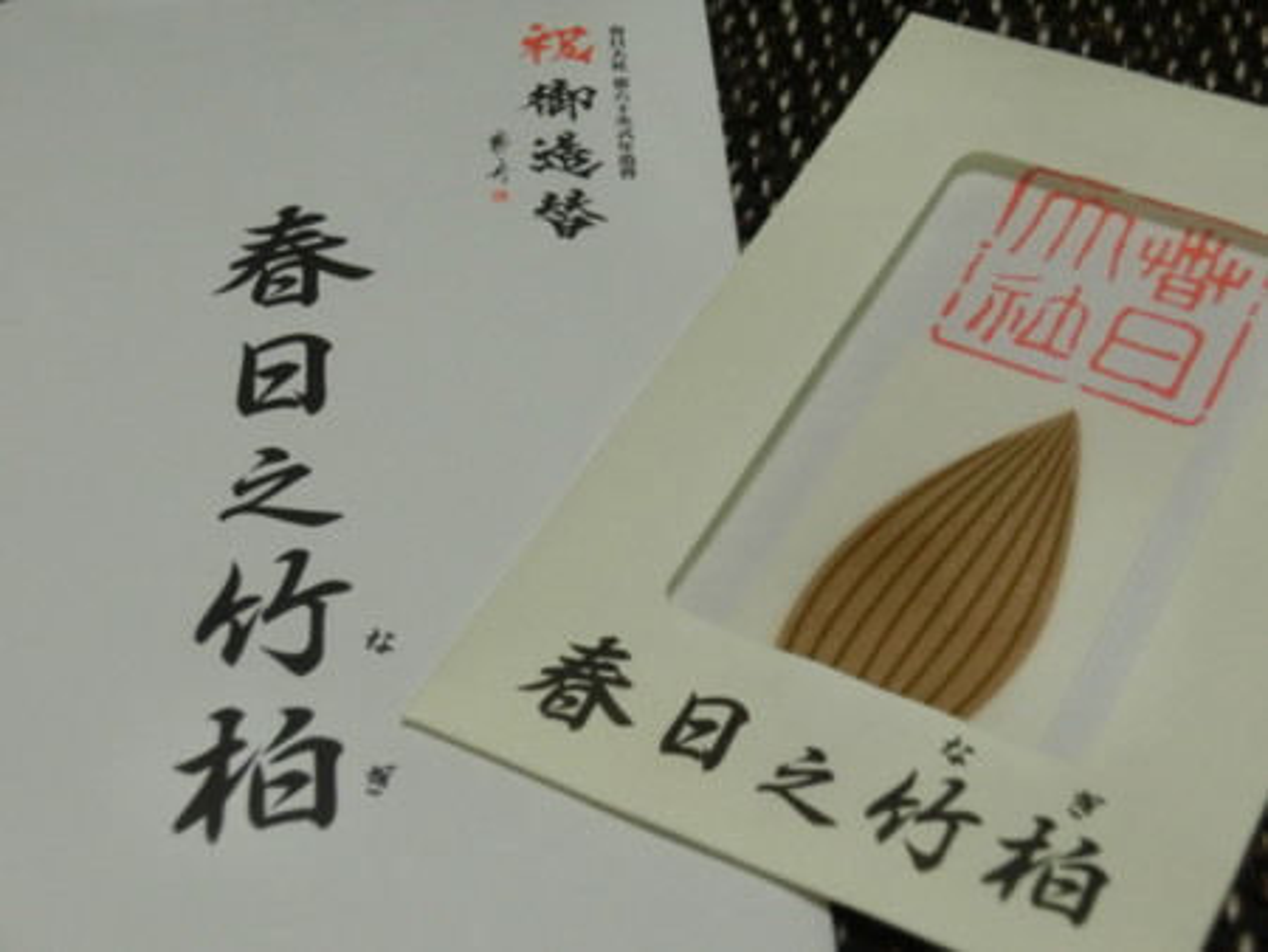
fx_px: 2492
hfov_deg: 28.5
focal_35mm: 68
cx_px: 634
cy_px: 476
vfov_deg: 21.6
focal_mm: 12.1
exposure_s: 1/60
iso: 800
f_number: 4.7
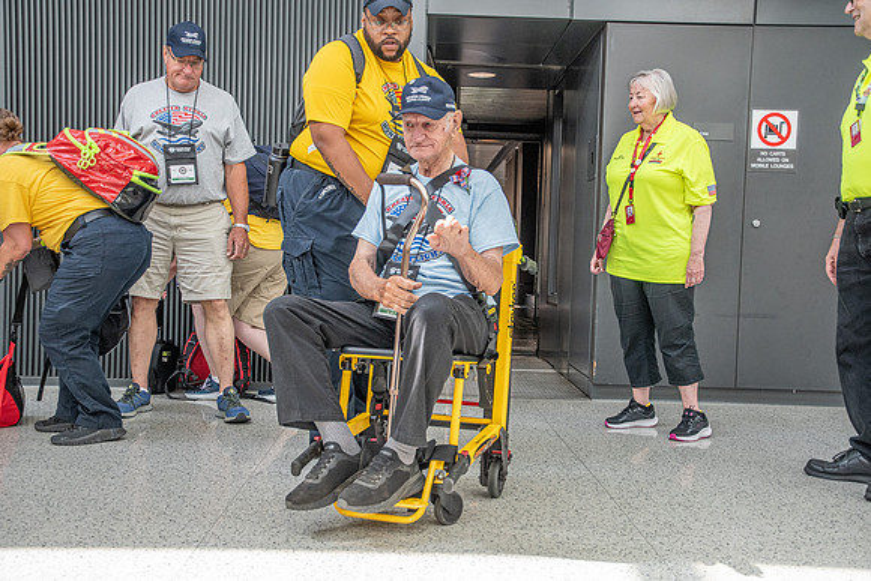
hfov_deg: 51.3
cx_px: 436
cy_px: 290
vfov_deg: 35.5
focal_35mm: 38
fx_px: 907
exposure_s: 1/640
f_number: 3.2
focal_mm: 25
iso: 800
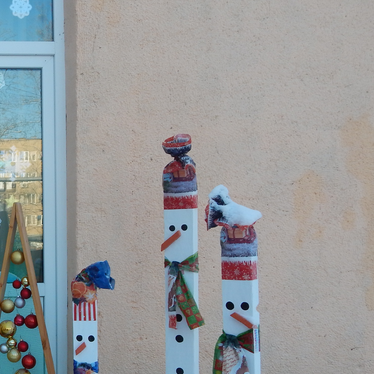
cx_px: -25
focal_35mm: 50
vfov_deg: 33.5
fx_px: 611
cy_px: 266
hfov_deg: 30.8
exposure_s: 1/400
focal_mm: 4.5
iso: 125
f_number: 3.1
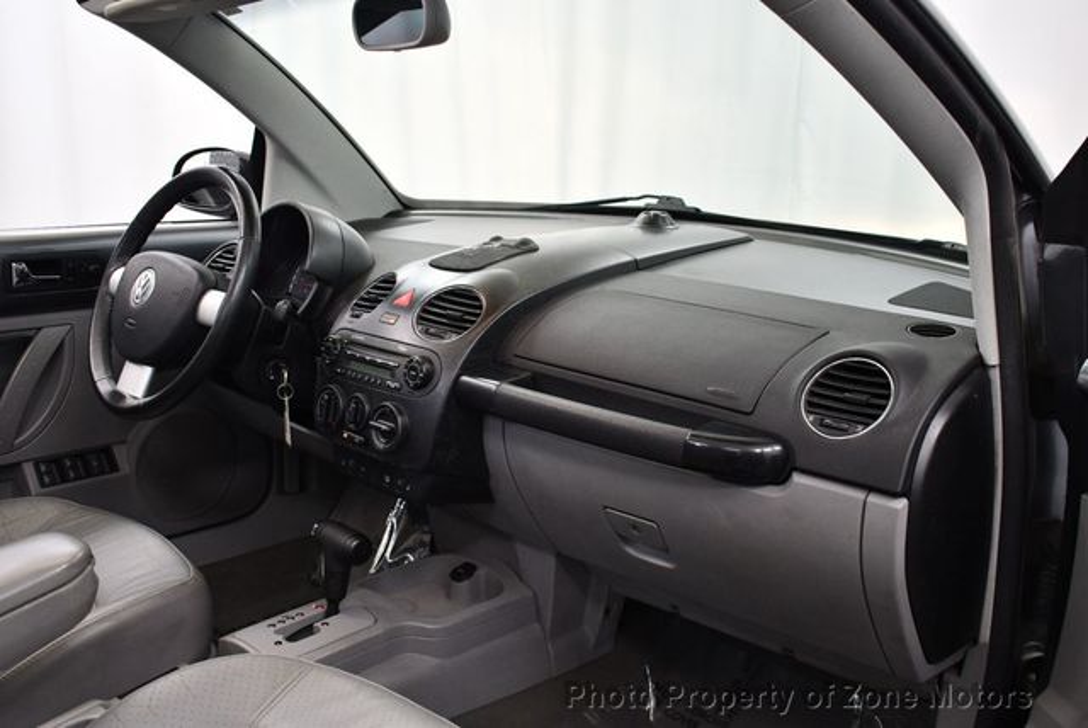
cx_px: 544
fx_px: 1089
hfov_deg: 53.1
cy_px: 364
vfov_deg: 36.9
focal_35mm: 36
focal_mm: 18
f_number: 3.5
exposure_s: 1/125
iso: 1400
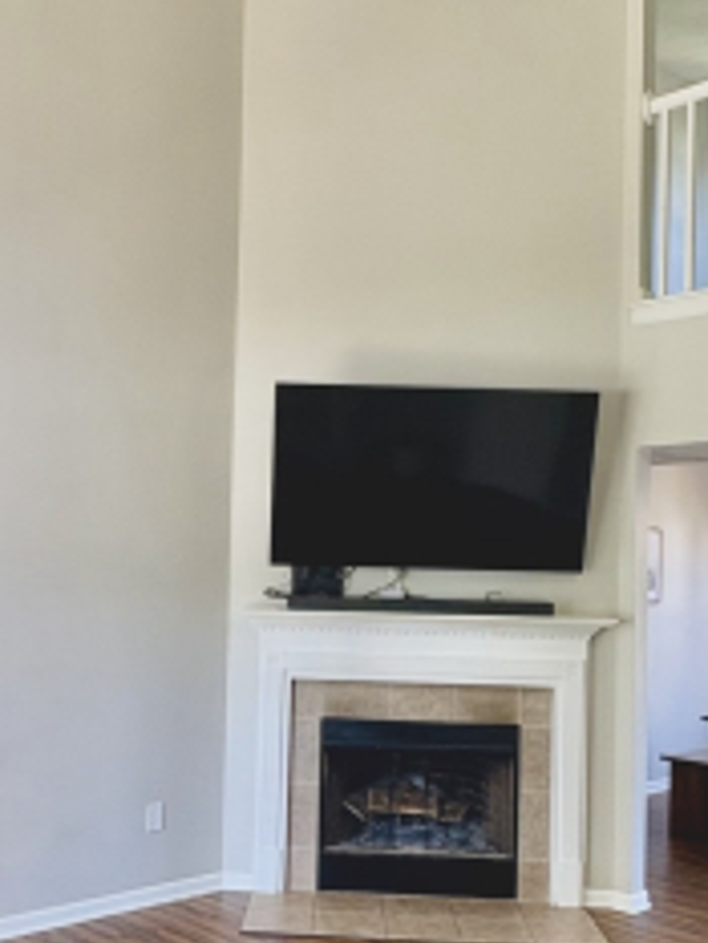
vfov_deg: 46.6
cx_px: 263
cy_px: 540
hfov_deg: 35.8
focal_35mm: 40
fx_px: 1090
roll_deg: -1.0
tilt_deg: +2.1
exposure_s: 1/60
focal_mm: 2.22
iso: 125
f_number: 2.2
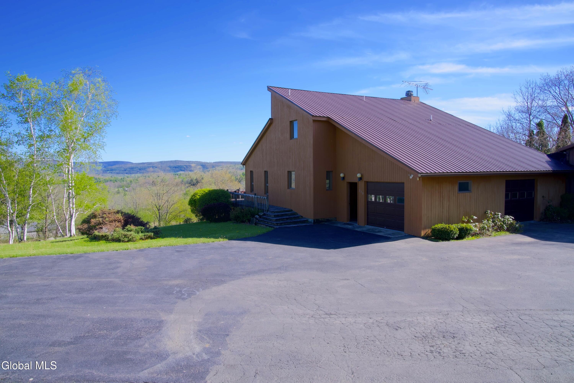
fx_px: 383
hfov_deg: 73.7
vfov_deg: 53.2
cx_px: 287
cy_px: 192
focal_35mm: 24
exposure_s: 1/50
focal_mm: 24
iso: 100
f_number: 13
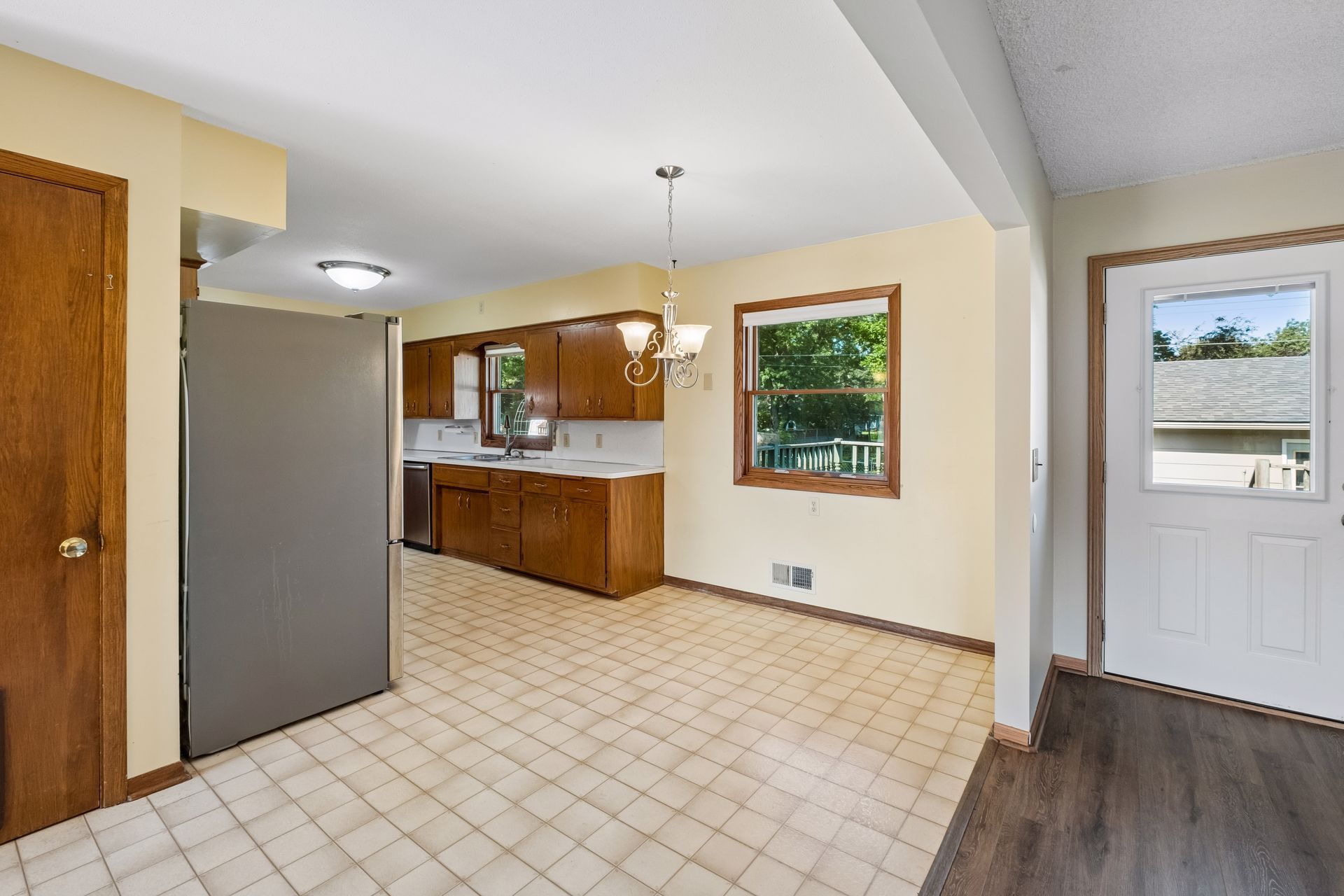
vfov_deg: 77.3
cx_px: 672
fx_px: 560
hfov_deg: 100.4
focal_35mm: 15
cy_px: 448
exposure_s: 1/50
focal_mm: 10
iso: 400
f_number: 8
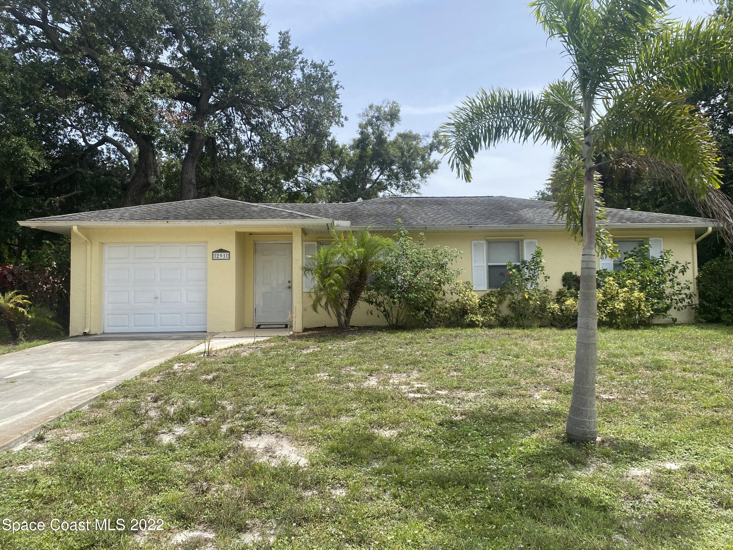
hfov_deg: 67.3
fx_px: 551
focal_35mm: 26
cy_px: 275
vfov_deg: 53.1
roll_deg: +0.4
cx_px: 366
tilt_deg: +2.2
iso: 32
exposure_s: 1/2141
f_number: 1.8
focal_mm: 4.25
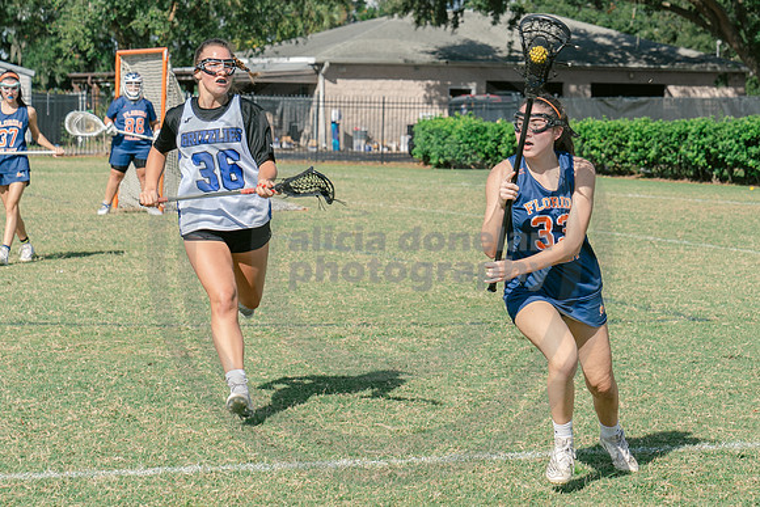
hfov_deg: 16.7
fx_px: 2580
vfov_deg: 11.2
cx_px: 552
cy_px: 164
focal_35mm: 122
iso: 250
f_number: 5.6
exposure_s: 1/1000
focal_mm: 70
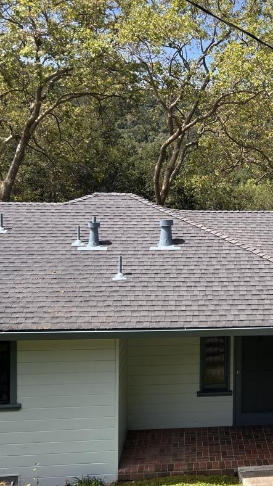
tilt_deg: -3.1
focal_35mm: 46
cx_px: 272
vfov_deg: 44.6
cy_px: 228
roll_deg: -1.4
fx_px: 592
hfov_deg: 24.8
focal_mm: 5.7
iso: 50
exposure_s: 1/2299
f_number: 1.5
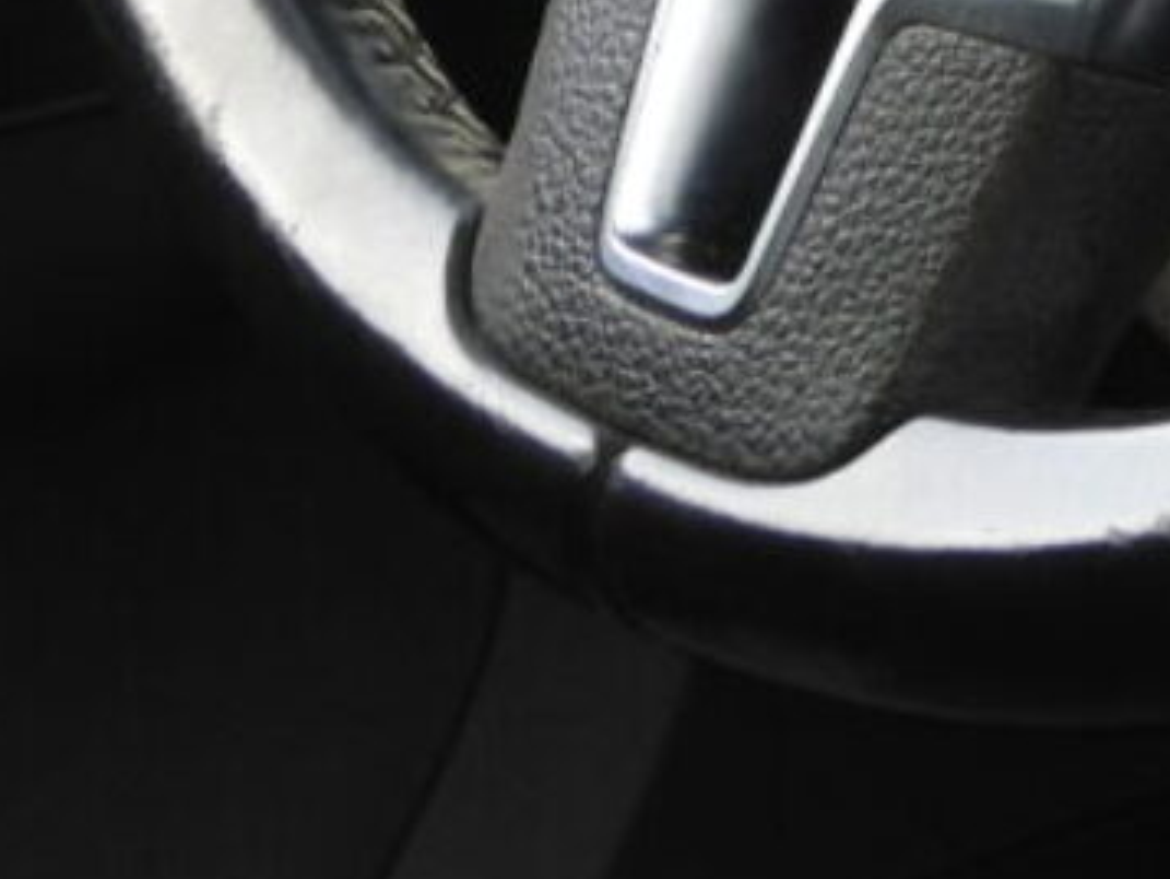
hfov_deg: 5.2
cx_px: 1399
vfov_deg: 3.9
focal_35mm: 381
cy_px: -1010
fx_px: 12882
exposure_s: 1/80
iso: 100
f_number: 3.5
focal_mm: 15.3
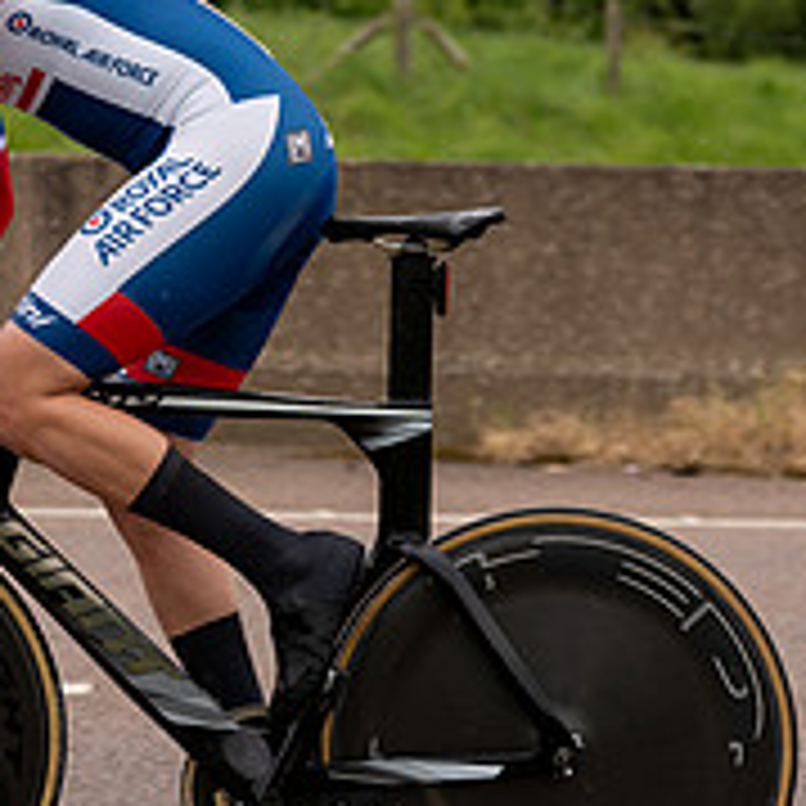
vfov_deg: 9.0
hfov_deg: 9.0
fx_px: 5084
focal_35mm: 193
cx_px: -54
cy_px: 110
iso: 320
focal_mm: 70
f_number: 3.5
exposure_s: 1/1000
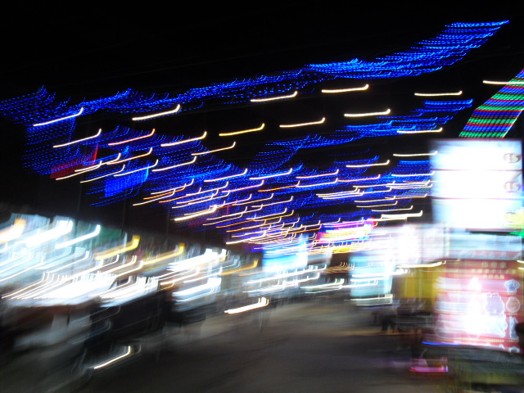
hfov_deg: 51.4
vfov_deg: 39.7
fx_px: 545
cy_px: 196
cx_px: 262
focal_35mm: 36
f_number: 3.1
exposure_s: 1/6
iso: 200
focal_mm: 6.3
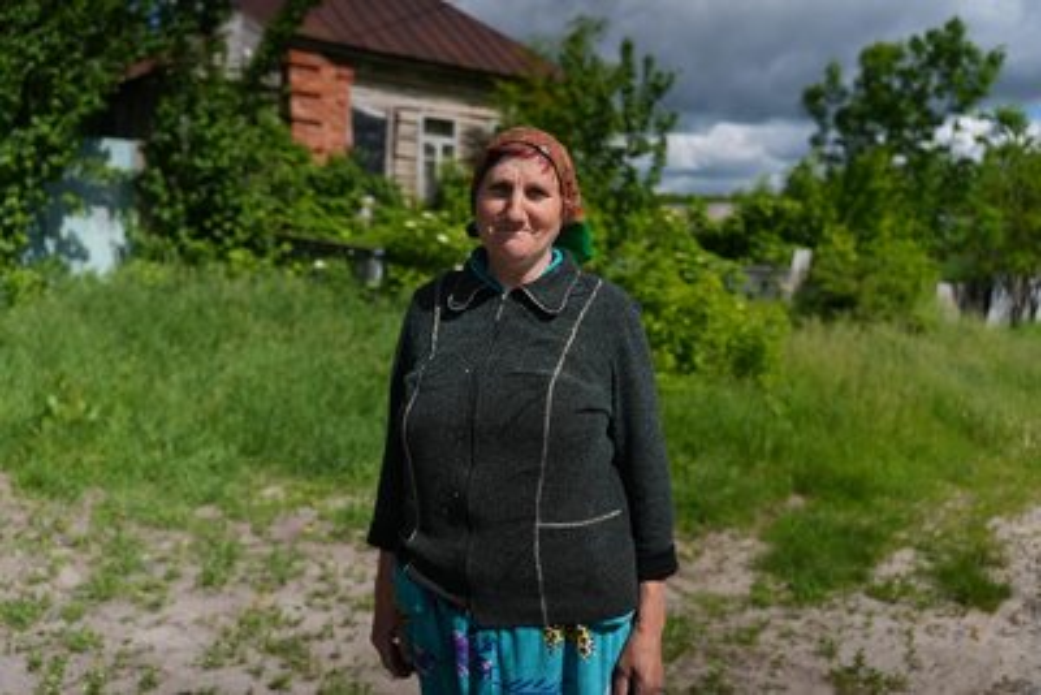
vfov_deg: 43.6
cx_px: 520
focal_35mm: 30
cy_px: 348
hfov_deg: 61.9
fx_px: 868
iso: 500
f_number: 2.8
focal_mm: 30
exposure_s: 1/200
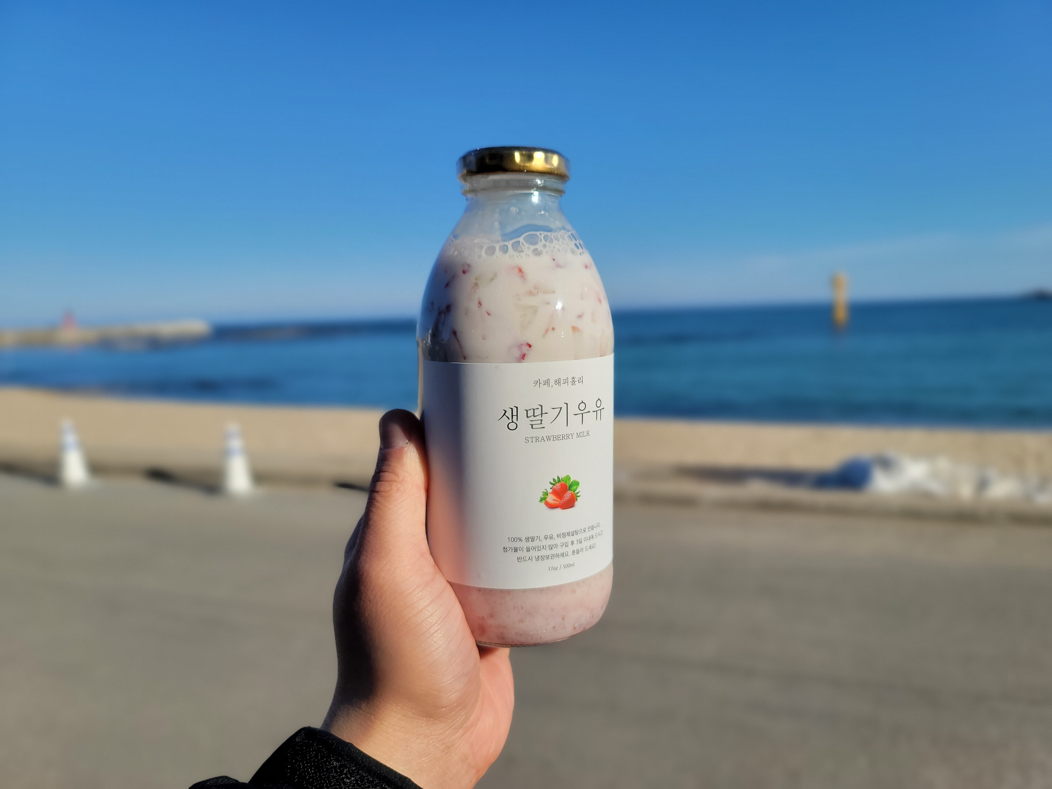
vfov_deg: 54.9
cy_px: 394
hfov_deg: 69.4
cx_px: 526
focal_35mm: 25
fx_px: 760
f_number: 1.8
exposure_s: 1/1218
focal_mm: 7
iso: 20
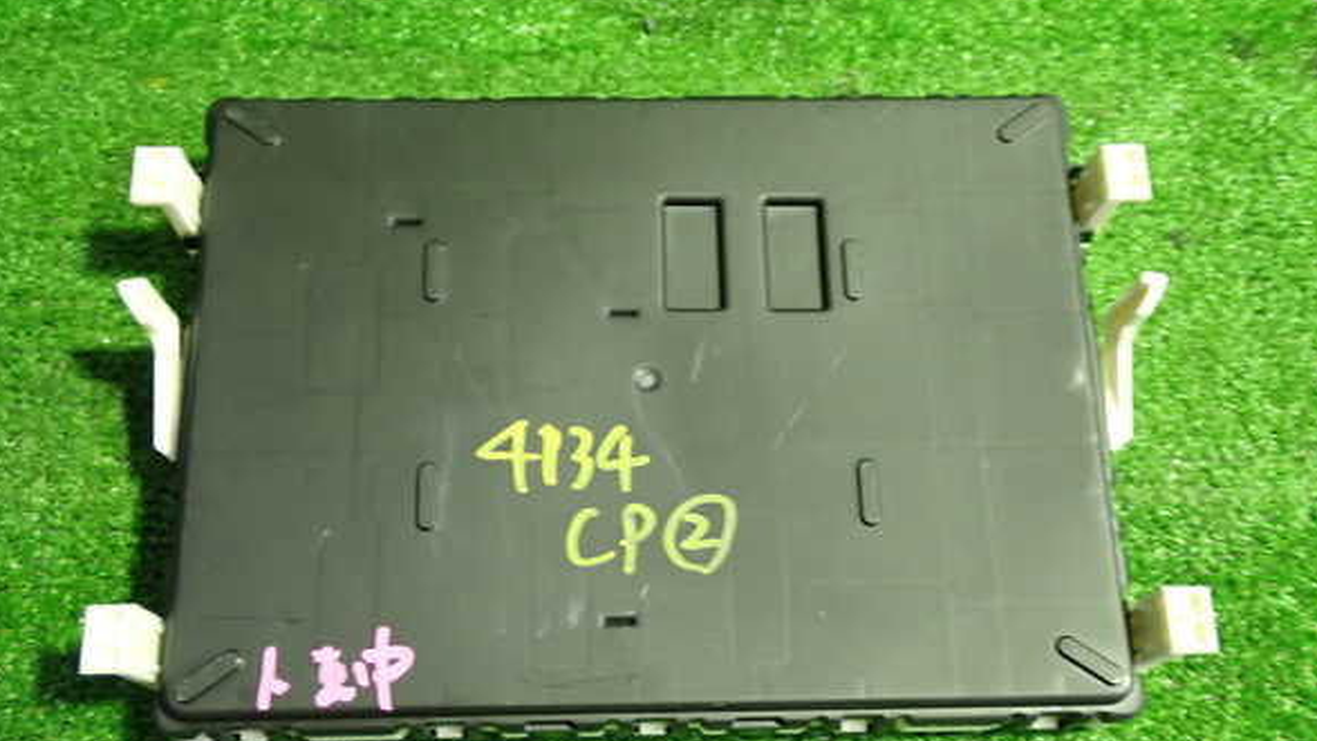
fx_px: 1397
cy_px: 434
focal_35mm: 40
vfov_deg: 29.7
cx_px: 658
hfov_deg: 50.5
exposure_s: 1/40
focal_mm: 6.37
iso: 640
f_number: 2.5
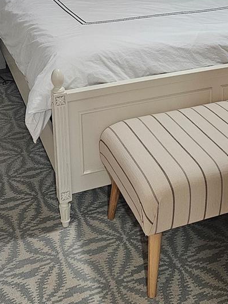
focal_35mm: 52
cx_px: 118
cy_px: 25
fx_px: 457
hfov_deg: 28.0
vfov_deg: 34.5
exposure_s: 1/60
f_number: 1.7
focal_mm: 6.3
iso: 500
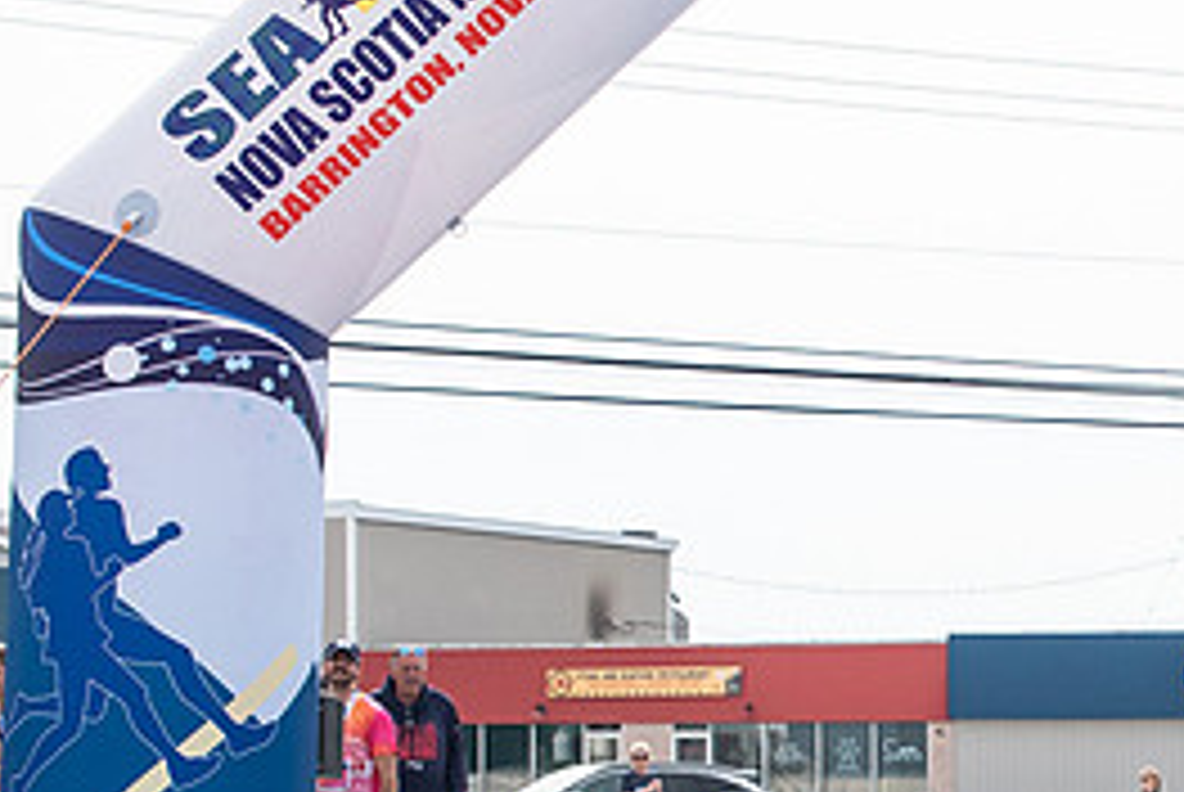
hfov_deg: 14.8
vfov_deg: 10.3
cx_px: 1488
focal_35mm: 133
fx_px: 4379
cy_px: 716
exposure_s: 1/3200
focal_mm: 35
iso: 800
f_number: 4
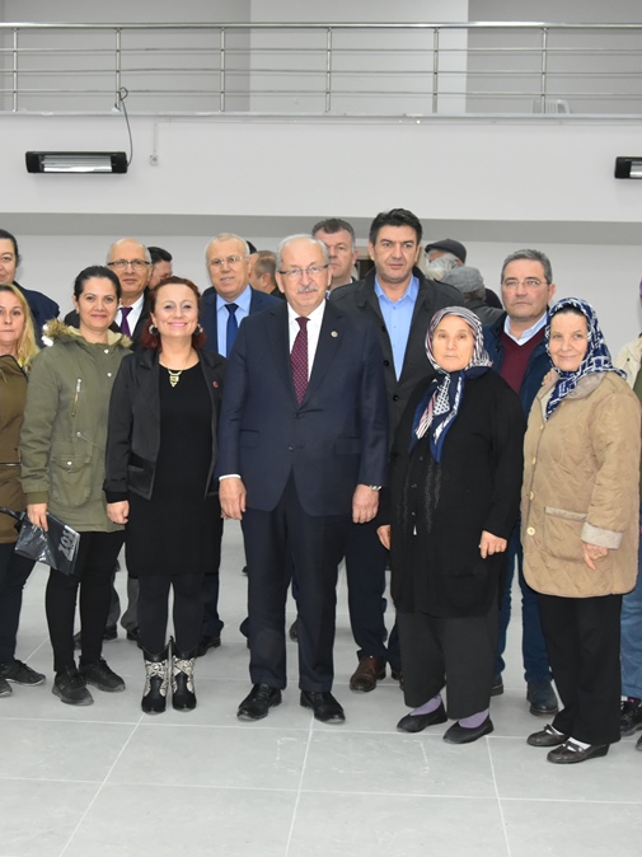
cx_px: 286
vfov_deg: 33.8
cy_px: 428
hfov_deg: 25.6
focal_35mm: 57
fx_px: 1410
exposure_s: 1/100
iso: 1600
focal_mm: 26
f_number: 5.6
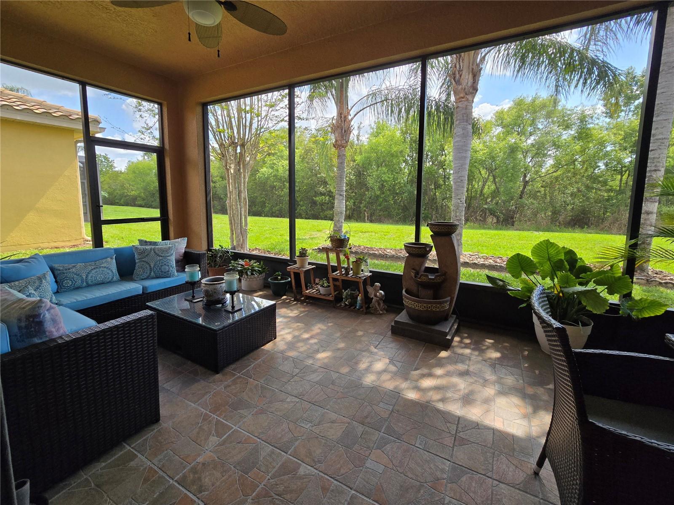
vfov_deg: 89.9
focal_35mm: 13
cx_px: 337
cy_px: 252
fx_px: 253
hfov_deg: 106.2
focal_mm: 2.2
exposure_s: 1/278
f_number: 2.2
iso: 50
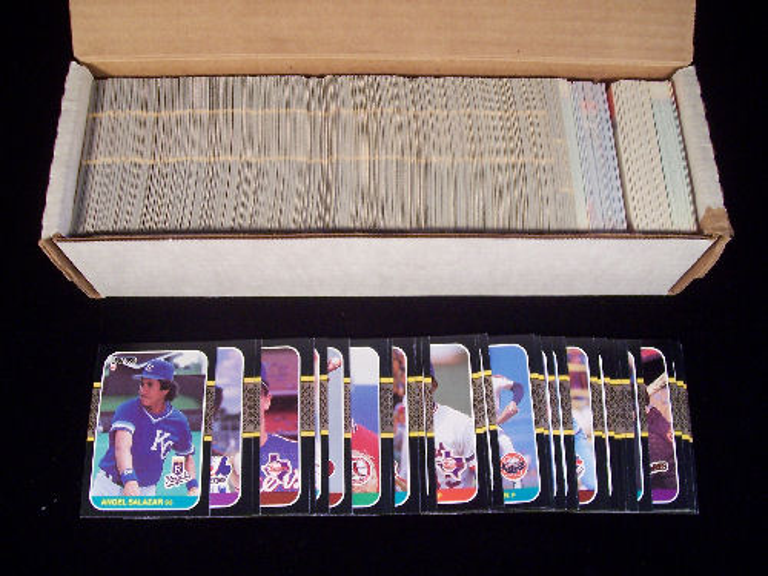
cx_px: 384
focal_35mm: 34
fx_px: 754
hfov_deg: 54.0
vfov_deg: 41.8
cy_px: 288
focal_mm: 5.6
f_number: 2.7
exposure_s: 1/30
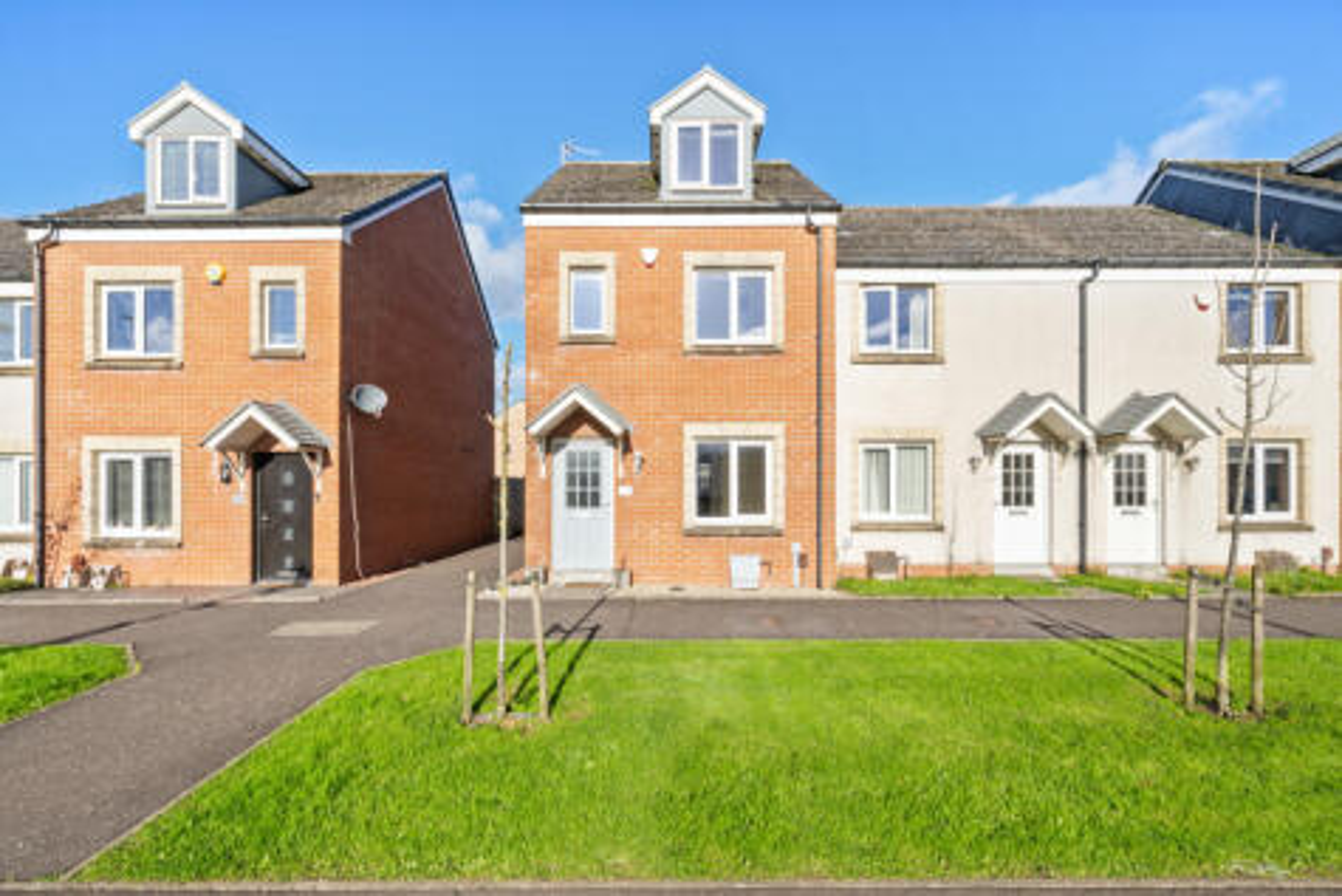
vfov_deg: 77.4
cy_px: 448
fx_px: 559
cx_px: 671
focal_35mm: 15
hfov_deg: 100.4
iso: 640
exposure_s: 1/60
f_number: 18
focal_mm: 15
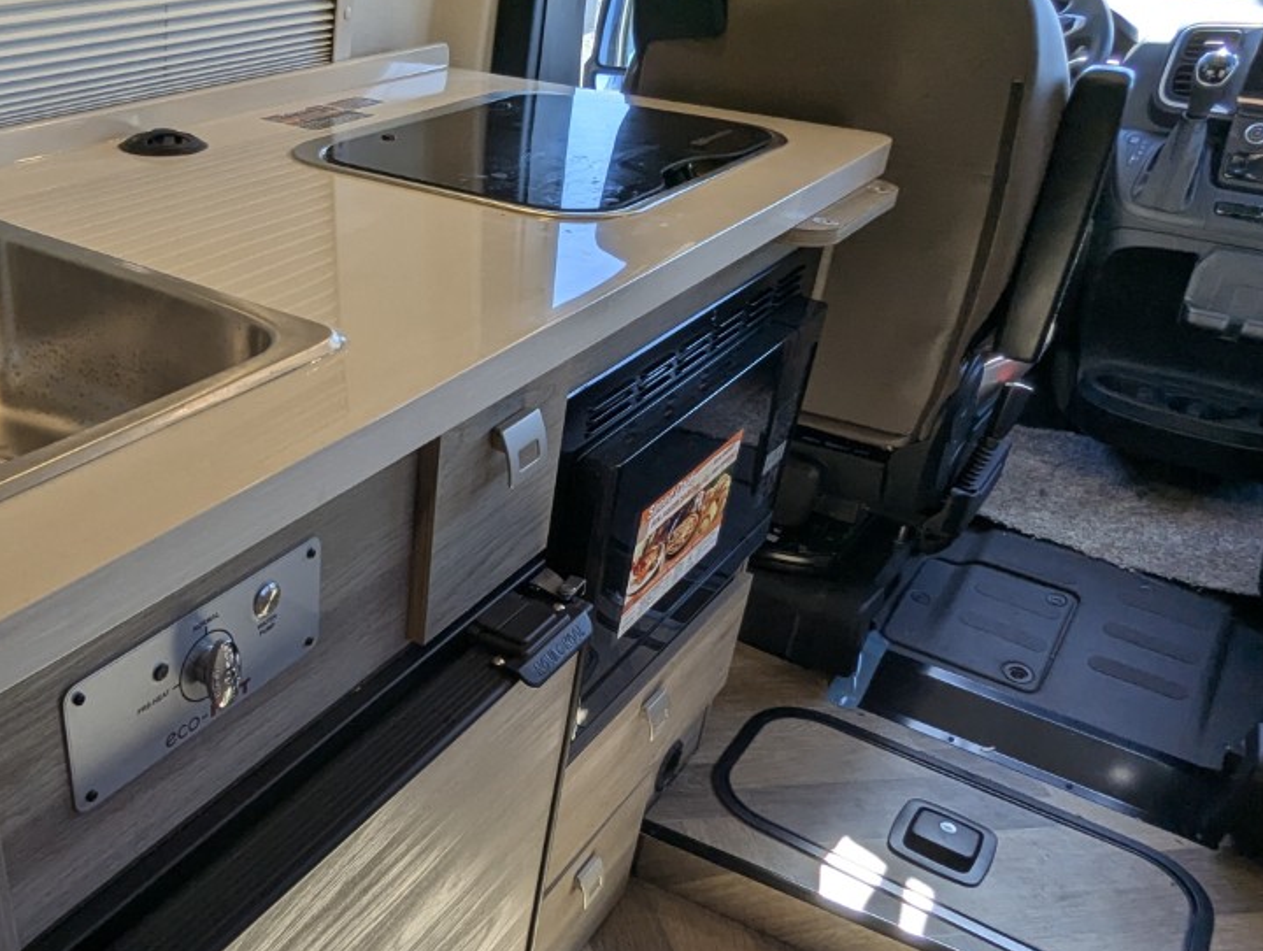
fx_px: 1133
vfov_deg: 45.4
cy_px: 533
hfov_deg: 55.4
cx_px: 311
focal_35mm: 31
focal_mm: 2.35
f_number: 2.2
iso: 56
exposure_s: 1/251
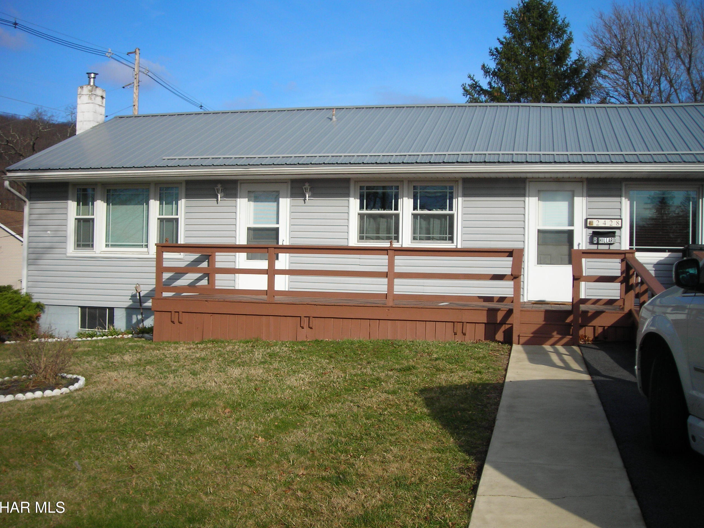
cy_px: 261
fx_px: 793
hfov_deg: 47.9
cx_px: 348
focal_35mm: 39
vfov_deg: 36.8
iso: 50
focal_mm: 6.3
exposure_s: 1/203
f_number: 6.4
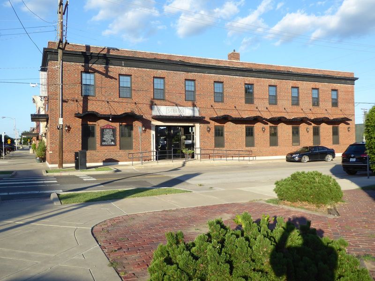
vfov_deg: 44.2
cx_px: 188
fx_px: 347
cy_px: 140
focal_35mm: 32
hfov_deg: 56.8
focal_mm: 5.4
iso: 80
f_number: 3.5
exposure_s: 1/400
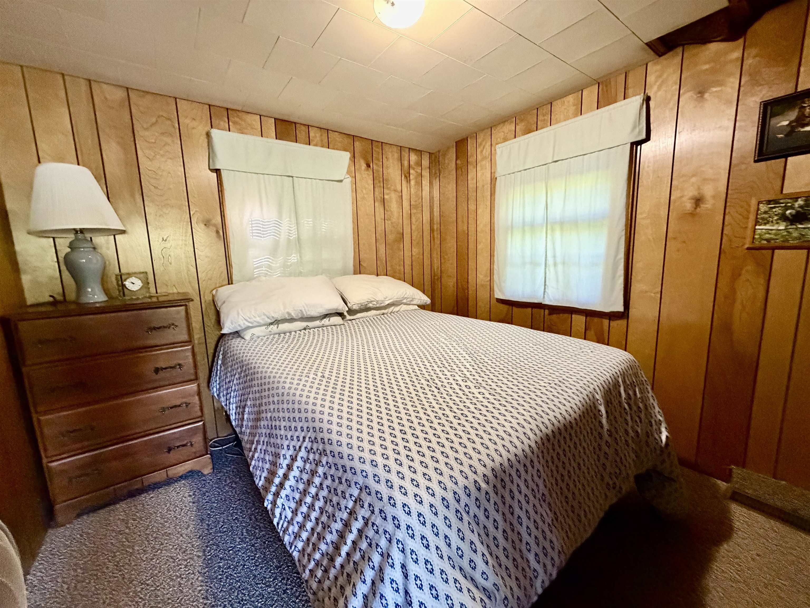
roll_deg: +2.0
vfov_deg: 85.7
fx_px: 328
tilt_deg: -8.0
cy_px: 304
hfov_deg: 102.1
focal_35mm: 14
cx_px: 405
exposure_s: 1/60
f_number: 2.2
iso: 800
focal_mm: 2.22
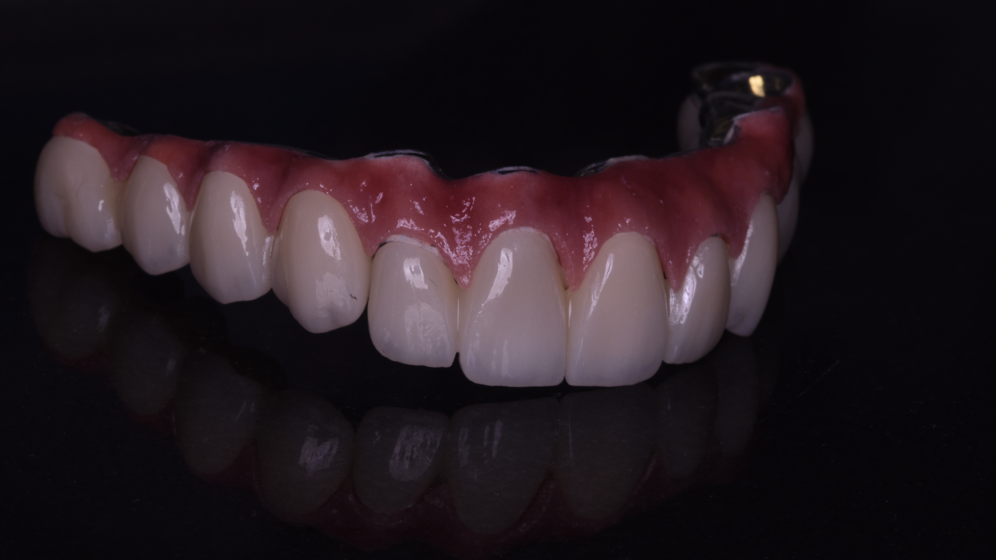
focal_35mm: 181
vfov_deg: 6.7
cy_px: 287
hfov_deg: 11.9
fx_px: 4769
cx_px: 526
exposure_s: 1/200
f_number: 32
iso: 125
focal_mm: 105
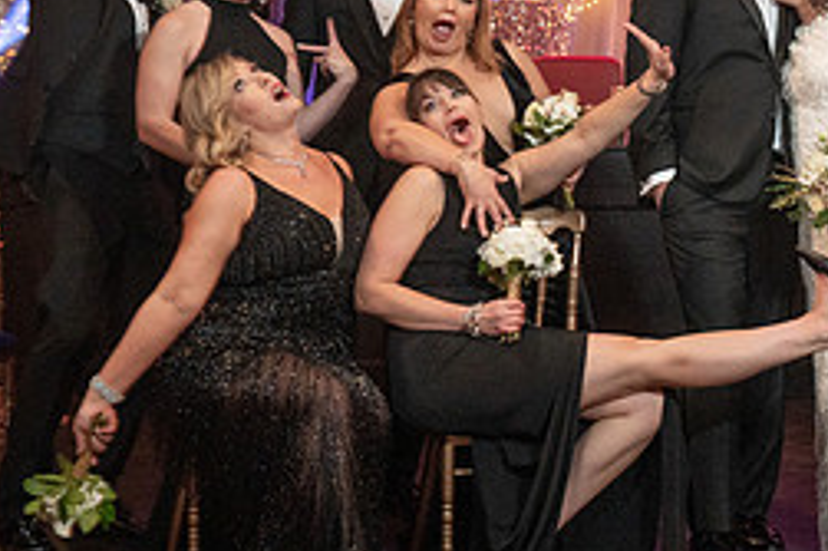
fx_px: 1678
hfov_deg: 26.3
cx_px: 828
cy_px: 113
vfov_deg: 18.5
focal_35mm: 73
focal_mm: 31
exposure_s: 1/100
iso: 4000
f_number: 5.6
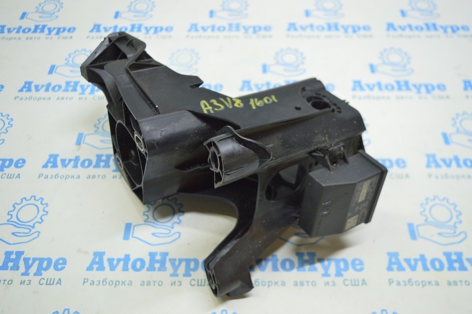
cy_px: 157
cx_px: 236
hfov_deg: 57.3
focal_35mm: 33
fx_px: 432
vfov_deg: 39.9
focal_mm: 22
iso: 400
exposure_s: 1/40
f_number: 3.8
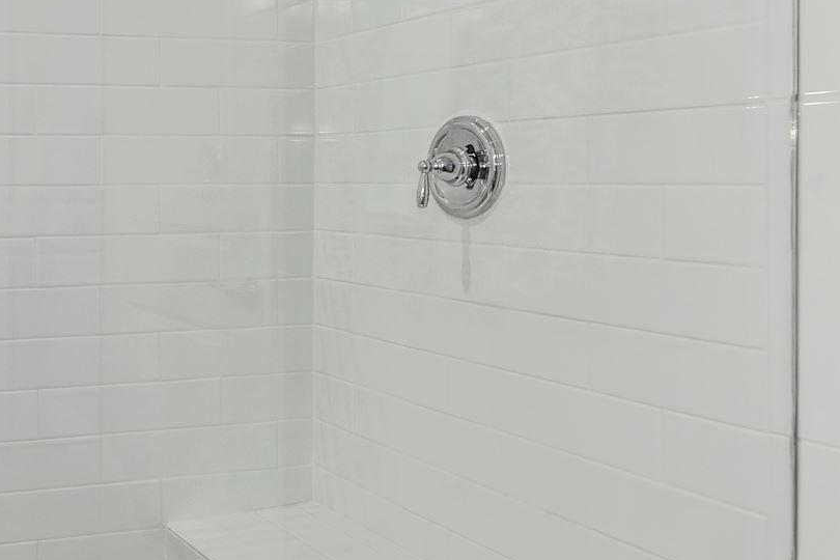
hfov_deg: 39.9
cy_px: 185
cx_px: -29
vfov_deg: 31.6
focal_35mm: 42
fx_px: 980
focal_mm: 17
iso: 200
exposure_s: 1/8
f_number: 8
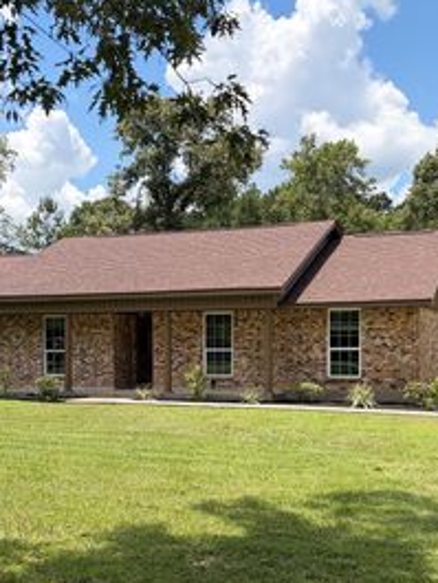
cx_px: 229
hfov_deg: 29.7
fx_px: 826
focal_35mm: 49
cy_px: 368
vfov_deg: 38.6
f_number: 1.6
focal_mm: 5.96
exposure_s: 1/2985
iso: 64
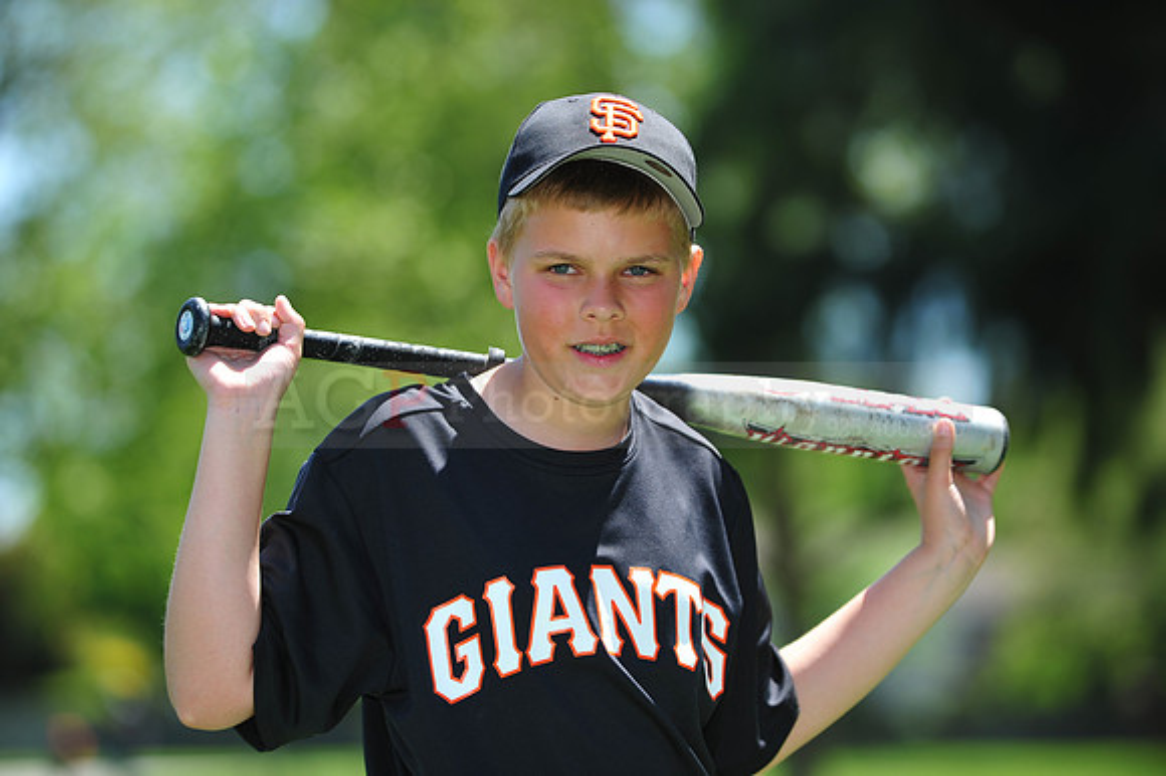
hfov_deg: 10.3
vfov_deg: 6.9
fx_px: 6474
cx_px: 583
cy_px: 388
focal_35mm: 200
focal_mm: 200
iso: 200
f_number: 4.5
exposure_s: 1/640
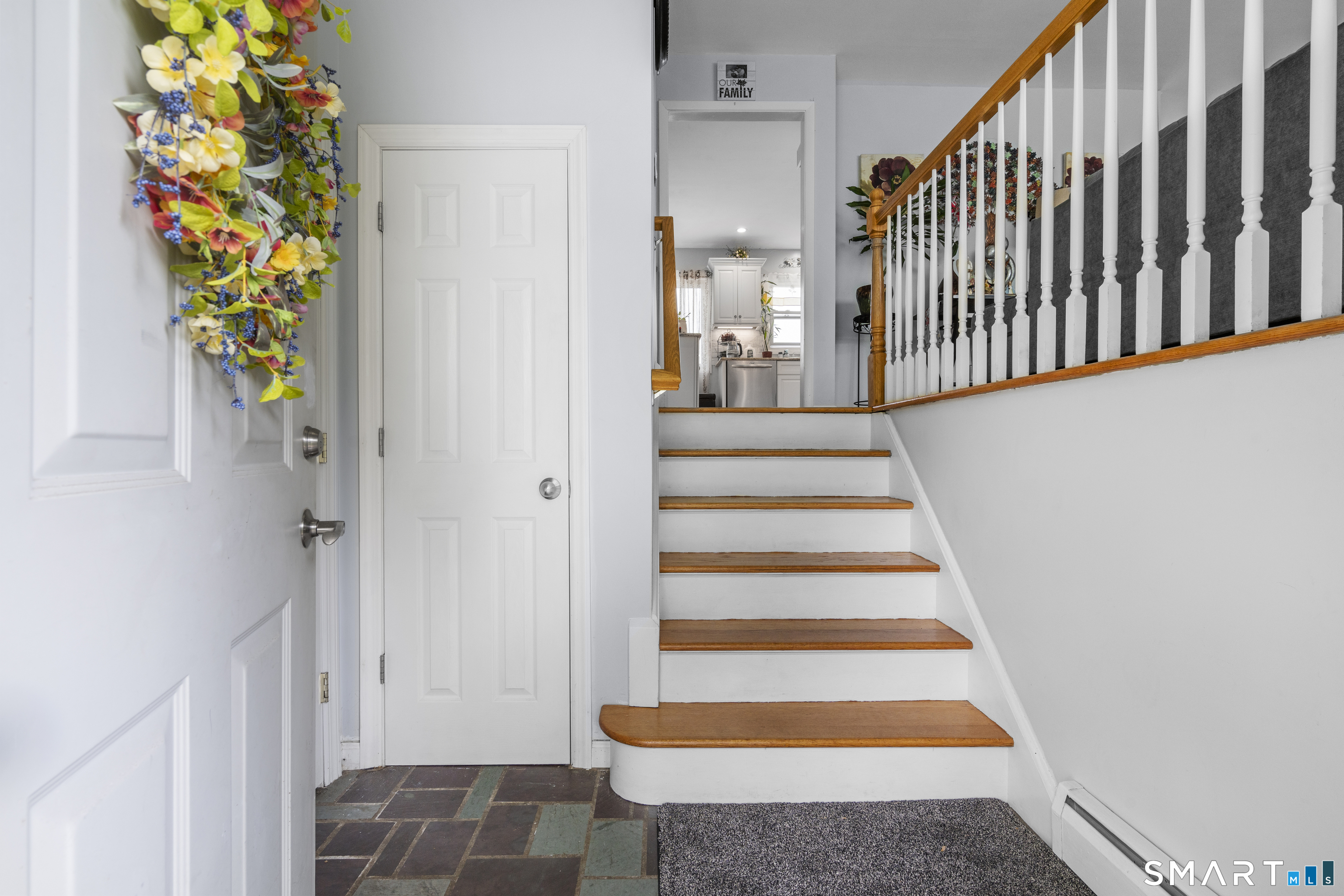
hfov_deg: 96.7
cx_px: 672
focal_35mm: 16
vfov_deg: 73.7
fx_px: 597
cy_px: 448
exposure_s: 1/15
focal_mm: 16
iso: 200
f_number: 9
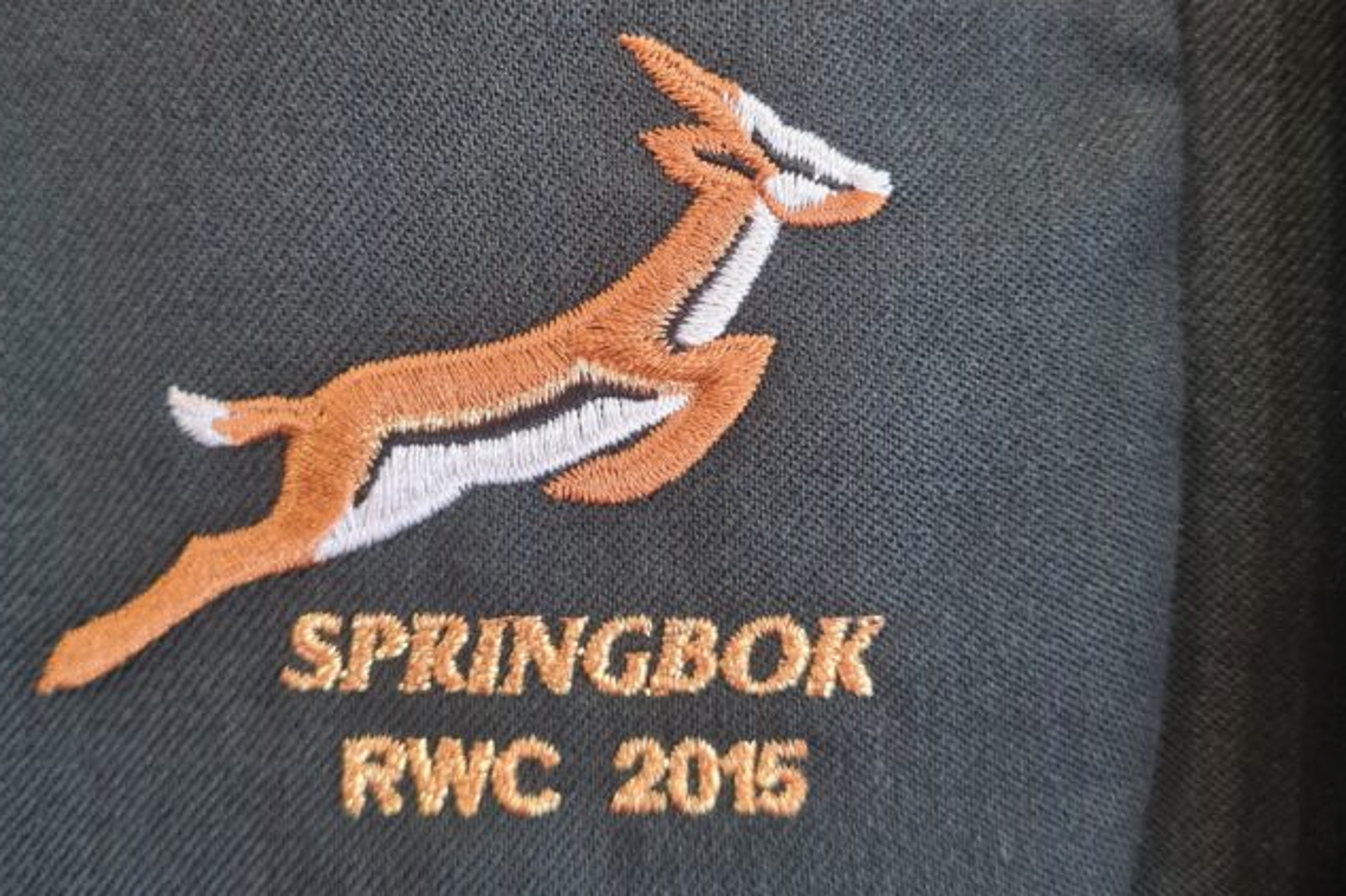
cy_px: 292
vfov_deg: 35.5
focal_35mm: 37
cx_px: 665
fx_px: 1383
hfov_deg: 51.9
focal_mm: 5.4
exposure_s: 1/50
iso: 160
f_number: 1.8
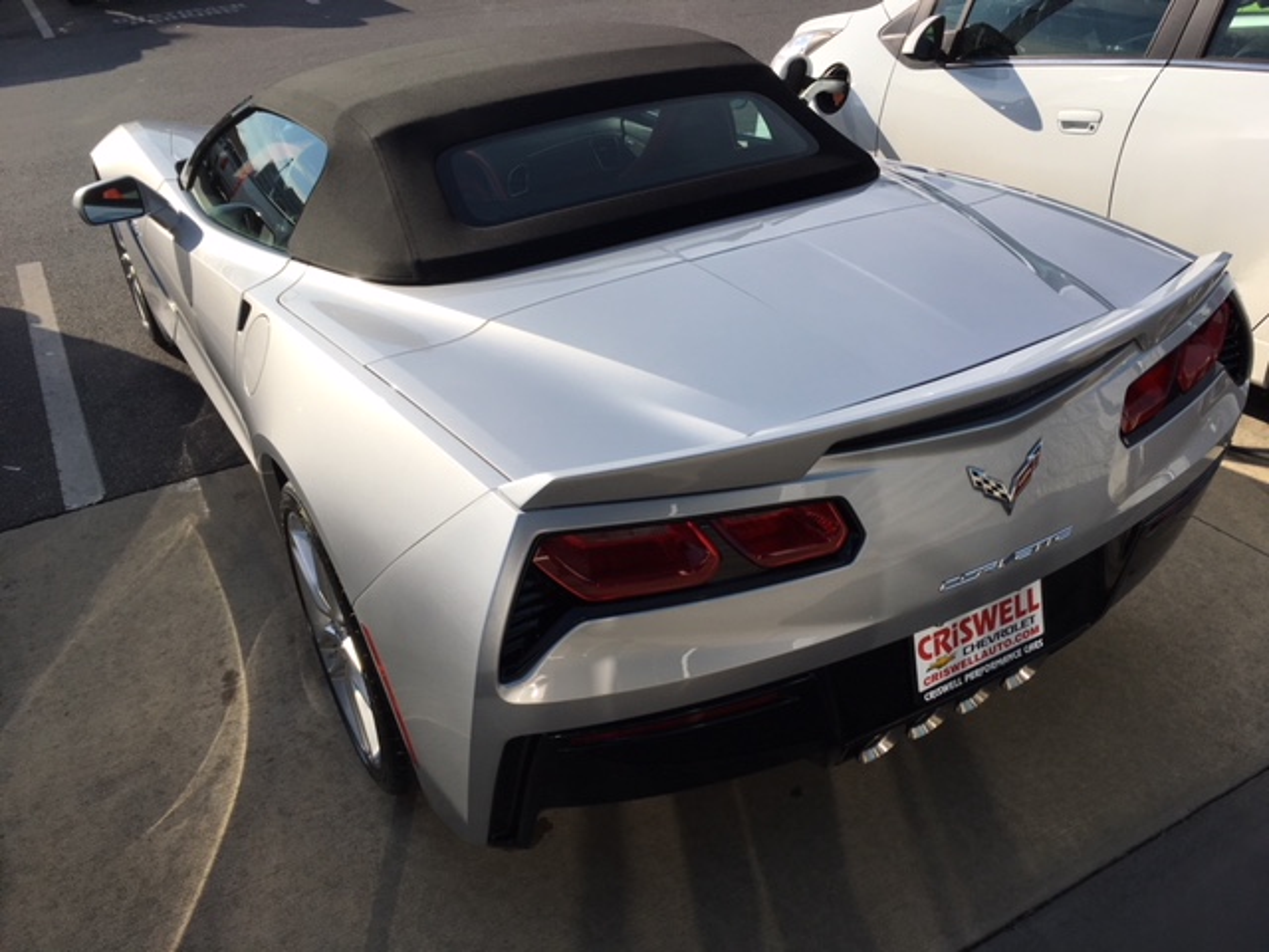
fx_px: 1063
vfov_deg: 48.2
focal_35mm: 29
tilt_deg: -36.5
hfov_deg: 61.7
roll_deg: +1.9
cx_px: 634
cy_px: 476
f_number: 2.2
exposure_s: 1/1972
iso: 25
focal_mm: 4.15
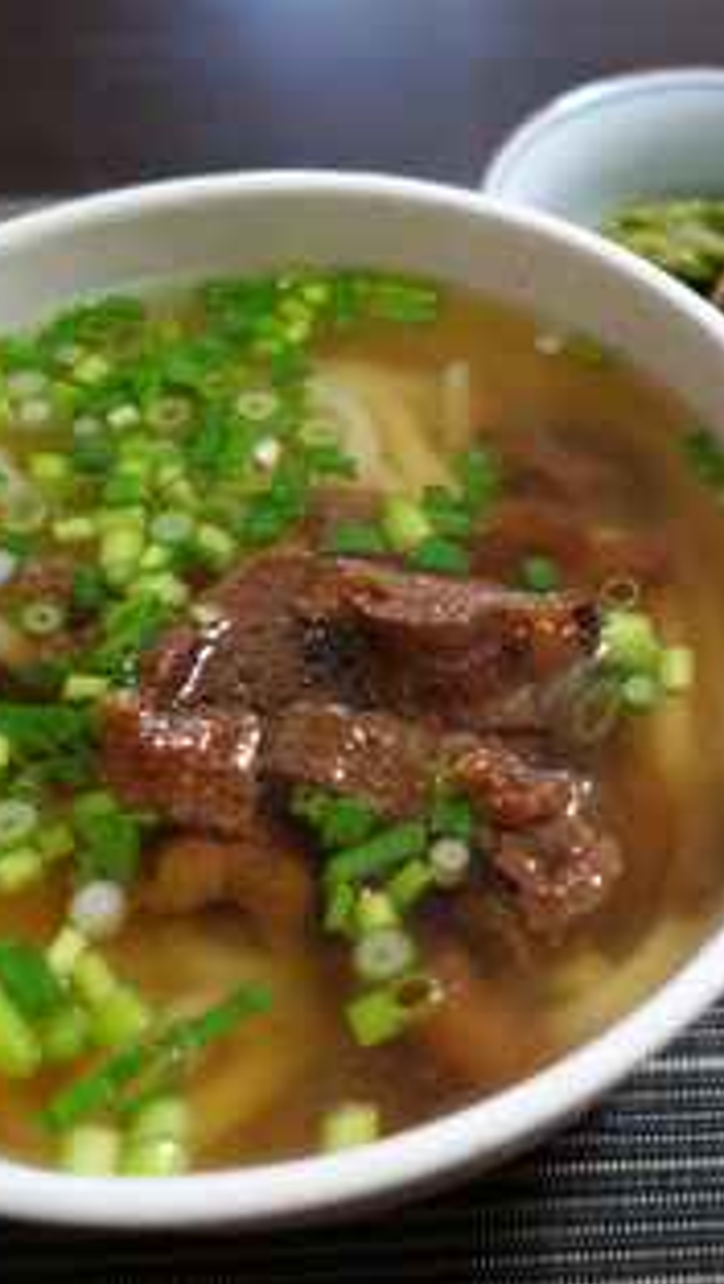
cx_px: 609
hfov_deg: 28.3
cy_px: 640
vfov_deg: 49.4
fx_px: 1396
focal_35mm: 41
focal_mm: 10.4
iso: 160
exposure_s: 1/30
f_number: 1.8
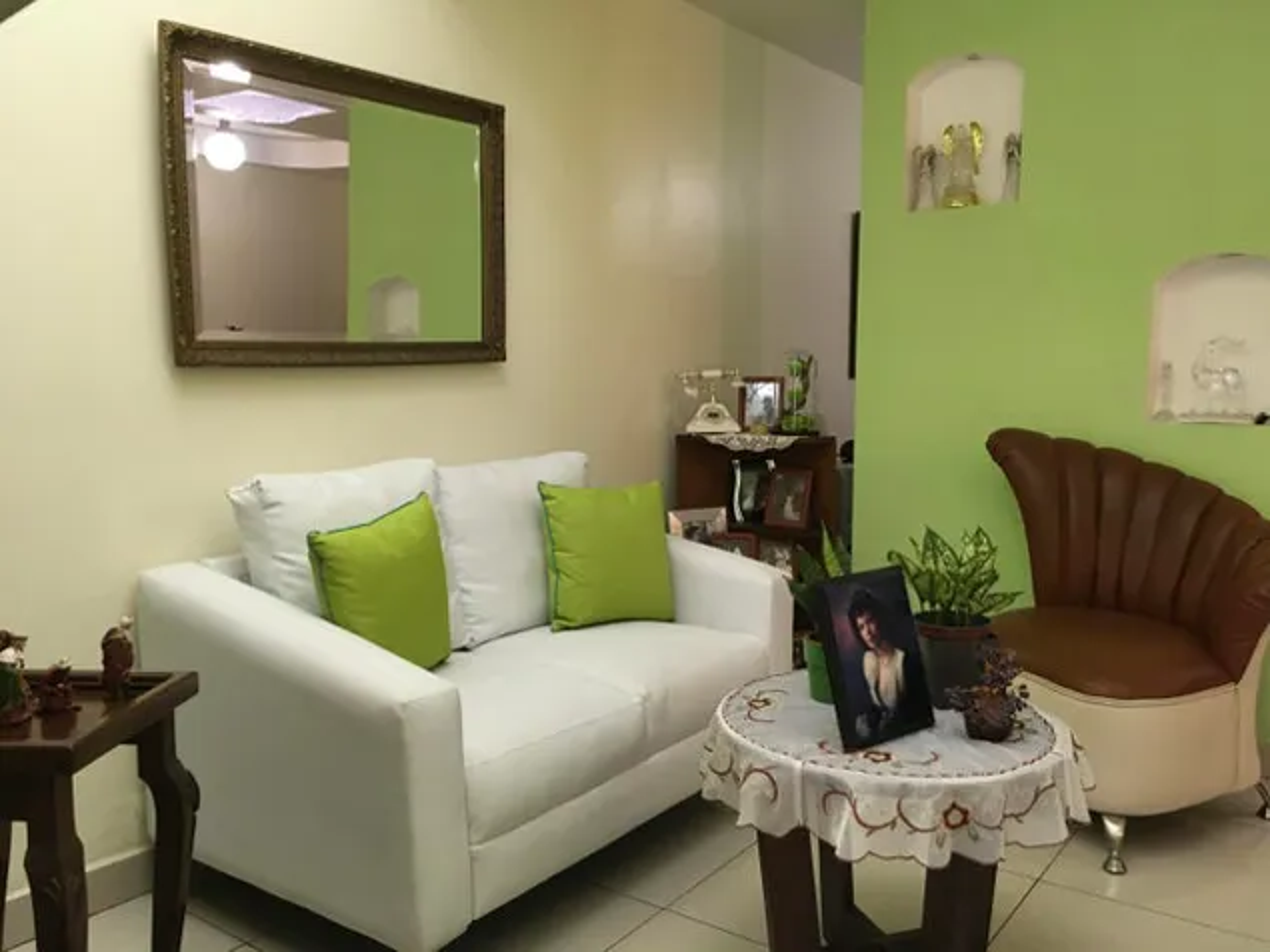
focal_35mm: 29
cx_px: 635
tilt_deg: -5.9
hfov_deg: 61.7
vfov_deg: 48.2
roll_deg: +0.5
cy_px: 476
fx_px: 1064
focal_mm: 4.15
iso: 160
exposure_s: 1/30
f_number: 2.2
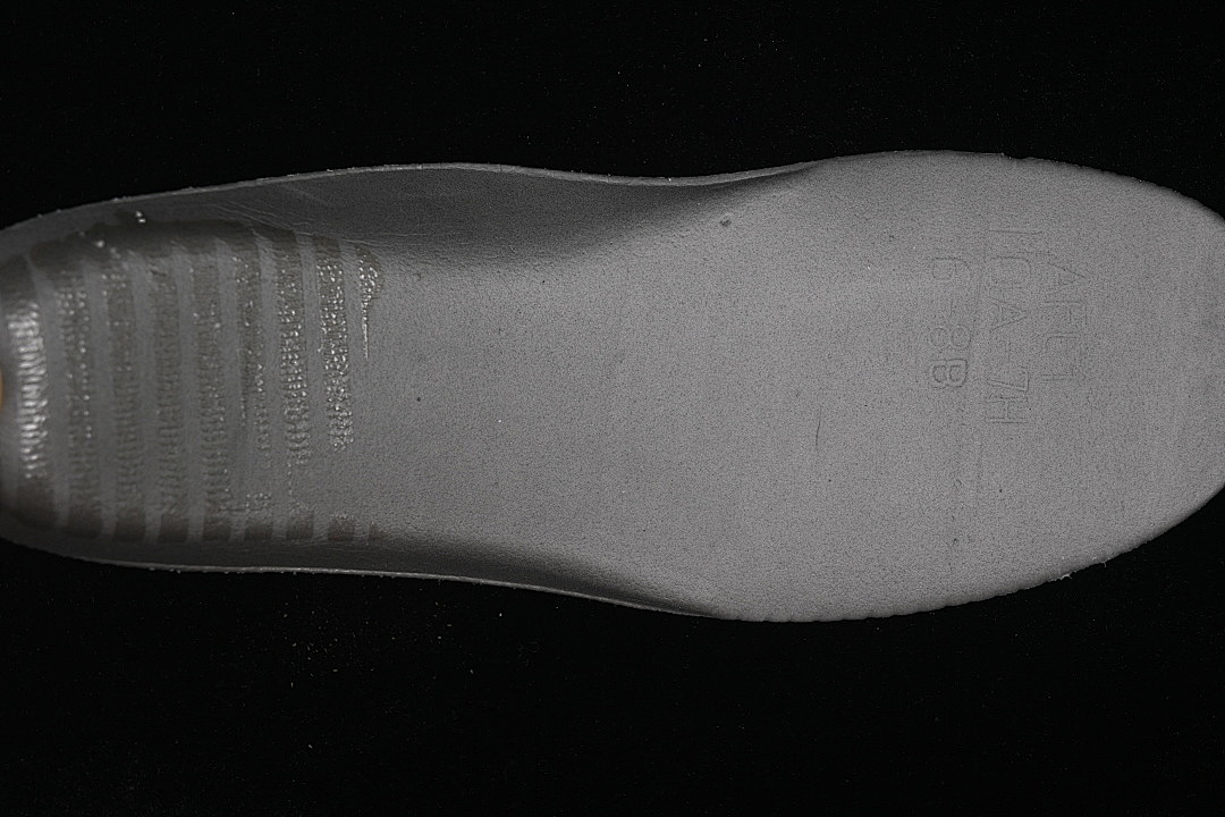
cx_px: 612
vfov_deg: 18.2
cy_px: 408
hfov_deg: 27.0
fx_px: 2552
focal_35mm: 75
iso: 160
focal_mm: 50
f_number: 7.1
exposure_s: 1/80
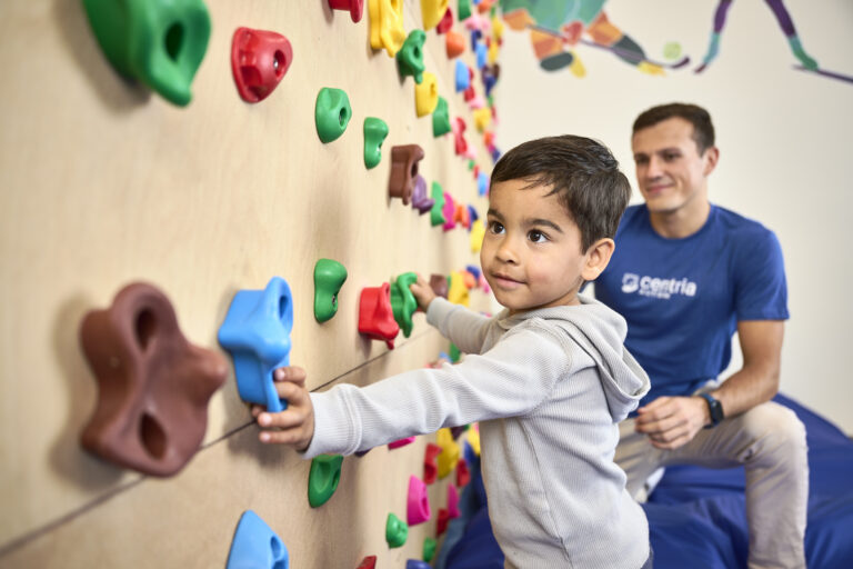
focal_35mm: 30
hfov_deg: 61.9
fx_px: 711
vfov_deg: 43.6
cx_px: 426
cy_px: 284
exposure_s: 1/160
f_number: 2.8
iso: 200
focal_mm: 30
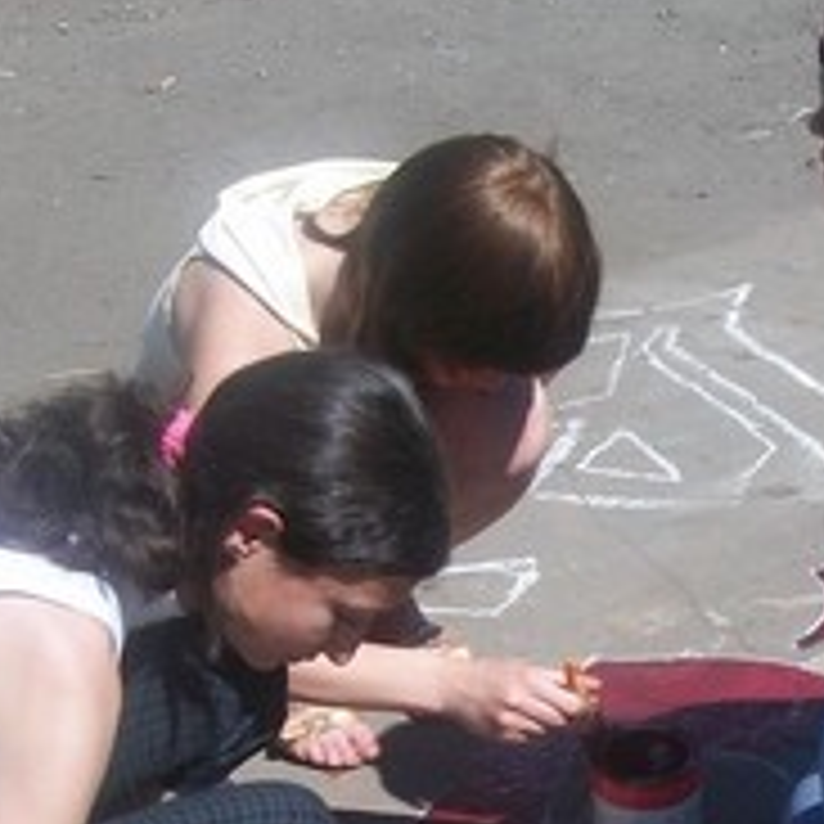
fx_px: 2343
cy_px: 741
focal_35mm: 87
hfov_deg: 19.8
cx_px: 621
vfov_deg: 19.6
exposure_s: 1/500
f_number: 4.8
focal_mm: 6
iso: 80
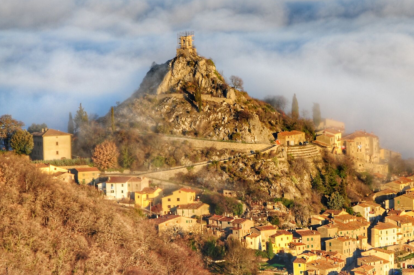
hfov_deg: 7.2
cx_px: 322
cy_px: 121
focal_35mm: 286
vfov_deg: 4.8
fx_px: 3285
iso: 200
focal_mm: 120
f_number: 14
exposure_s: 1/80
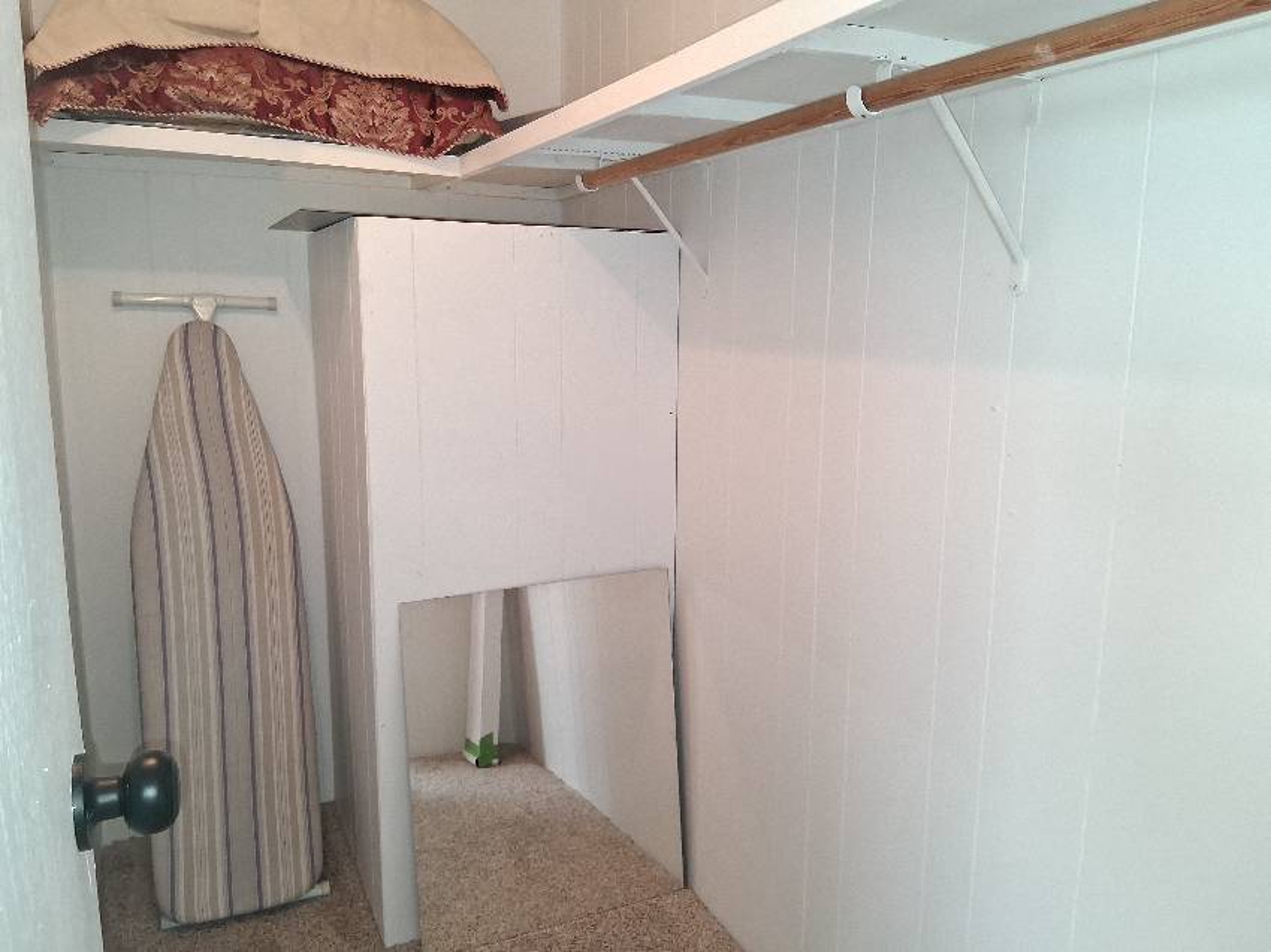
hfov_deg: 67.3
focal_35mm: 26
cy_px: 476
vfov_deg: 53.0
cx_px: 636
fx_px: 954
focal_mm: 3.98
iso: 400
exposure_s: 1/60
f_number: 1.8
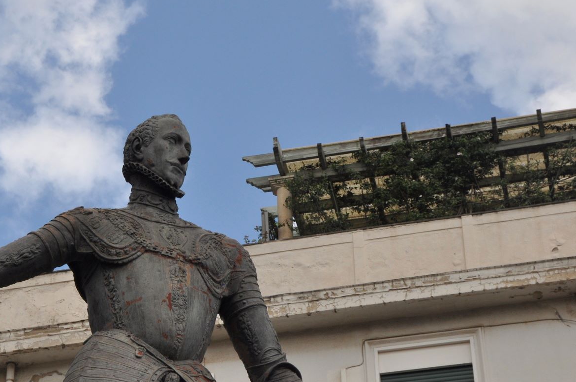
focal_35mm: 123
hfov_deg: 16.6
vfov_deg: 11.1
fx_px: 1965
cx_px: 115
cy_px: 235
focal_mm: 50
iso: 400
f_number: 13
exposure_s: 1/160
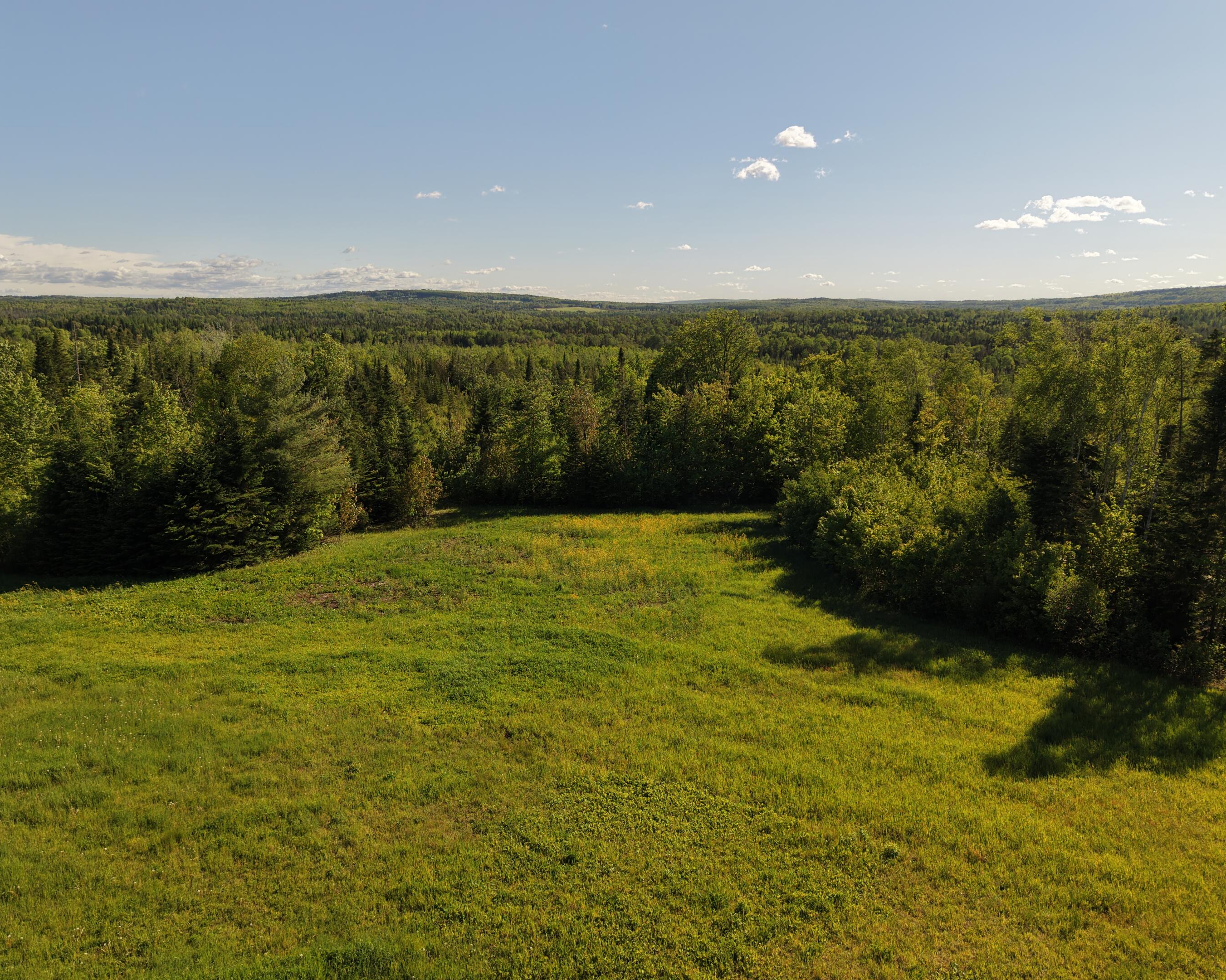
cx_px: 605
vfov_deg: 54.9
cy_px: 492
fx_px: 943
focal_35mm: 26
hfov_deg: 66.0
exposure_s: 1/160
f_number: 1.8
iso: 200
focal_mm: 8.67
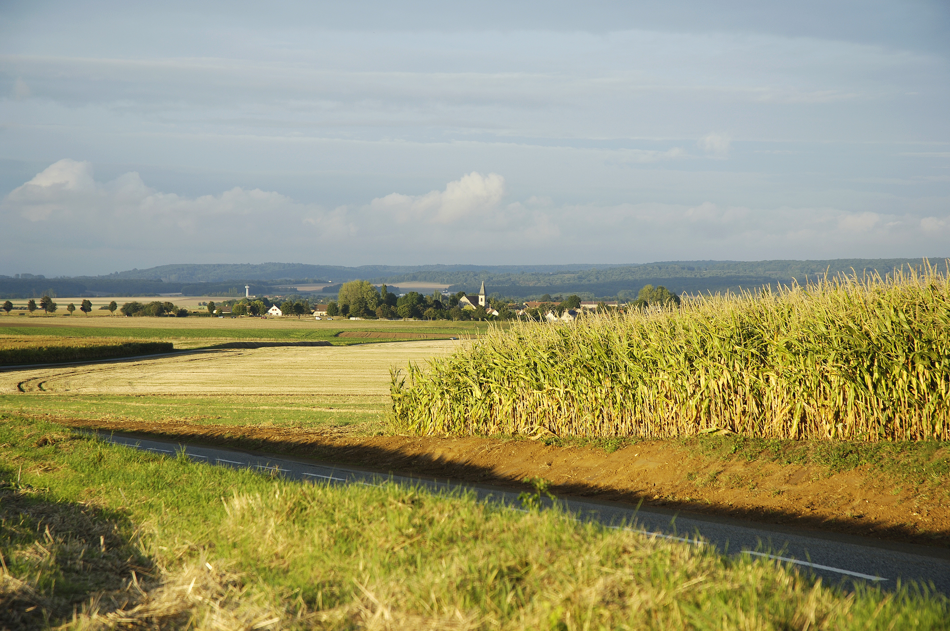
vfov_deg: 13.0
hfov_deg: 19.5
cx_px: 475
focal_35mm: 105
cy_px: 316
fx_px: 2767
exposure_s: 1/125
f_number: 5.6
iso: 100
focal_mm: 70
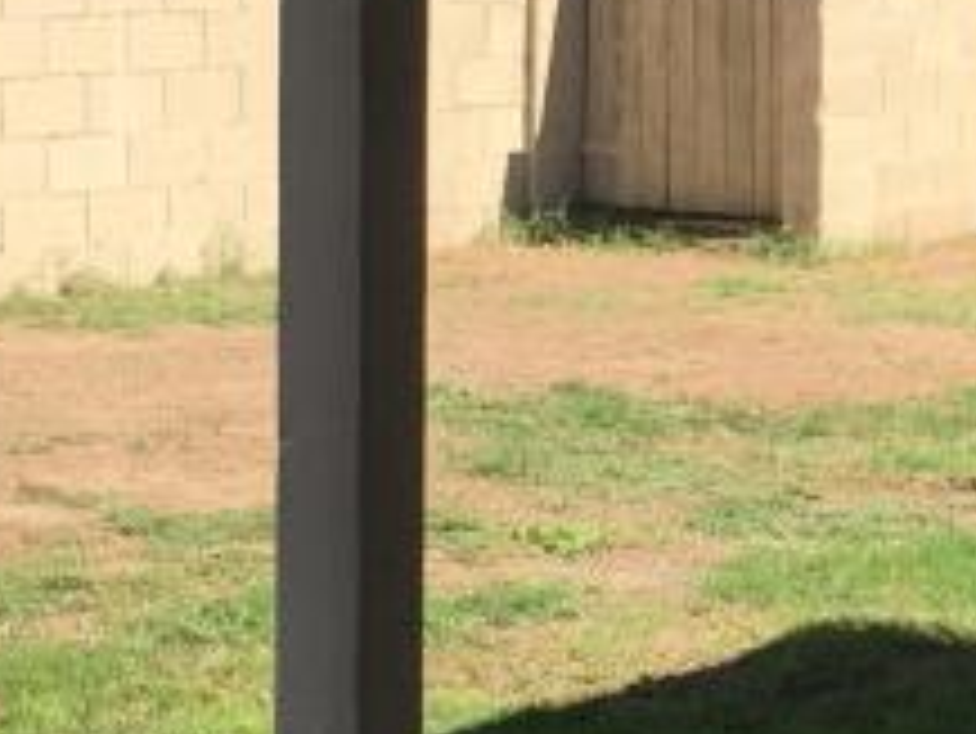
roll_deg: -0.4
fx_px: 3865
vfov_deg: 10.8
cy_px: 221
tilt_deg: -5.2
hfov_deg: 13.8
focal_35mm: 137
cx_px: 1300
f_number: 2.2
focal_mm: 4.15
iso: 25
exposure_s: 1/1166
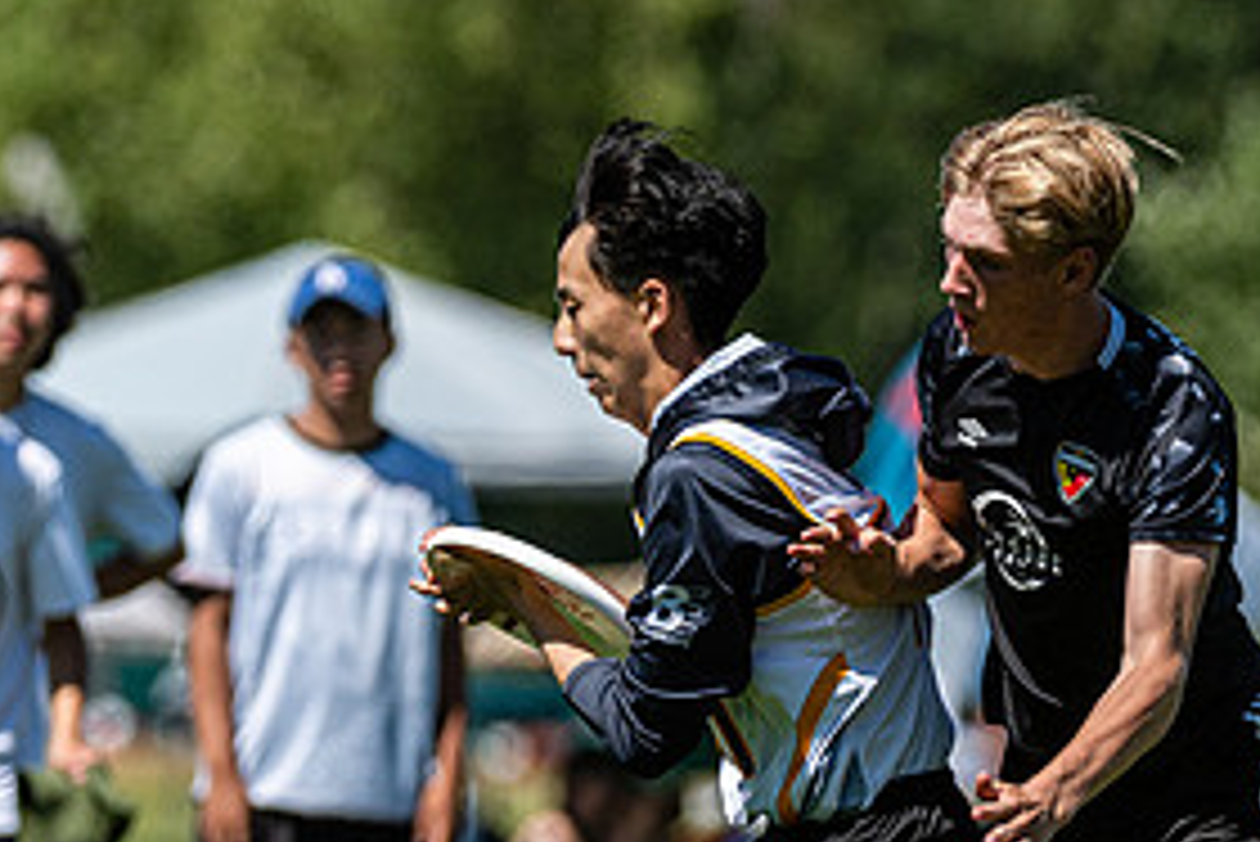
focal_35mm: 933
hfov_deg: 2.2
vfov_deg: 1.5
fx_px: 32670
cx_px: 814
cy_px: 601
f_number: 4
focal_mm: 300
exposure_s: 1/3200
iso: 200
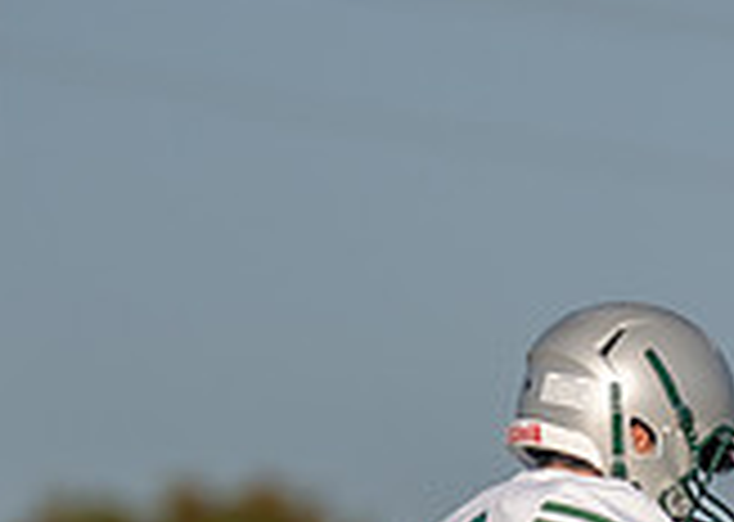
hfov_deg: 1.9
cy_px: 906
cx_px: 642
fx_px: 22548
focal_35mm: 1083
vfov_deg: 1.3
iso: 250
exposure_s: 1/8000
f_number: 2.8
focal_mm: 200
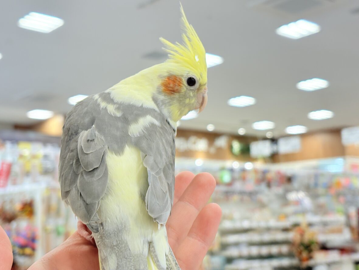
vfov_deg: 27.5
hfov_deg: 36.2
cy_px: 133
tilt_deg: +9.5
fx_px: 550
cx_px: 182
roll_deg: +2.3
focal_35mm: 53
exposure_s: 1/100
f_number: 1.6
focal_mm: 5.96
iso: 80
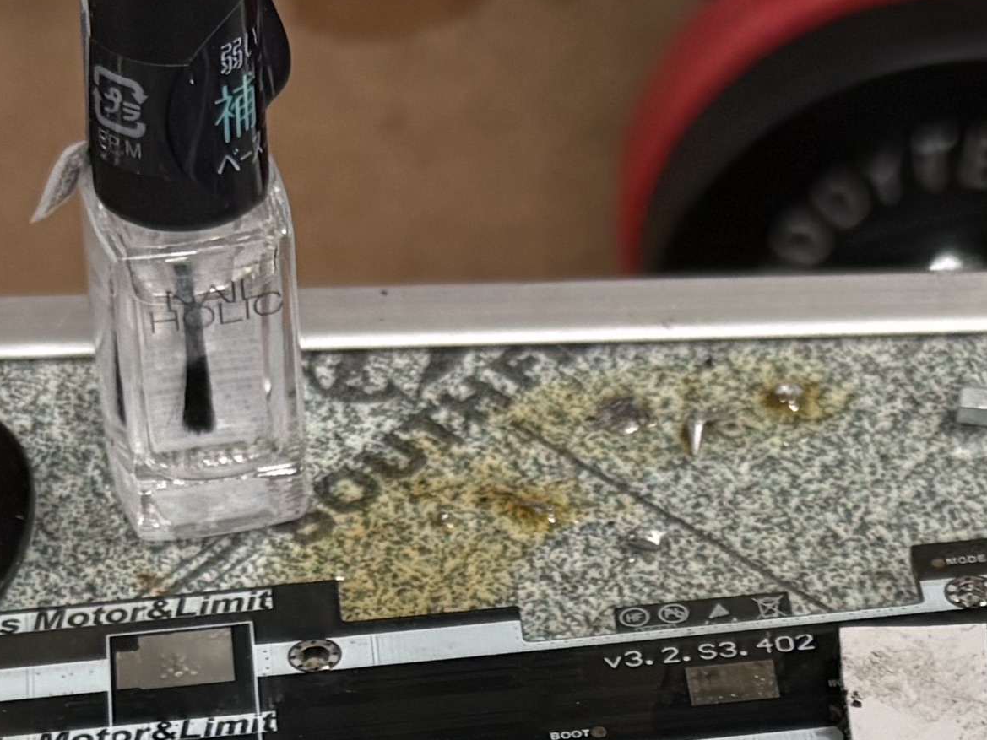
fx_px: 3622
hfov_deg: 15.5
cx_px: 664
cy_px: 1488
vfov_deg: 10.7
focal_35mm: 127
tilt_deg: -56.4
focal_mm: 5.96
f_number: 1.6
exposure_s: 1/122
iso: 100
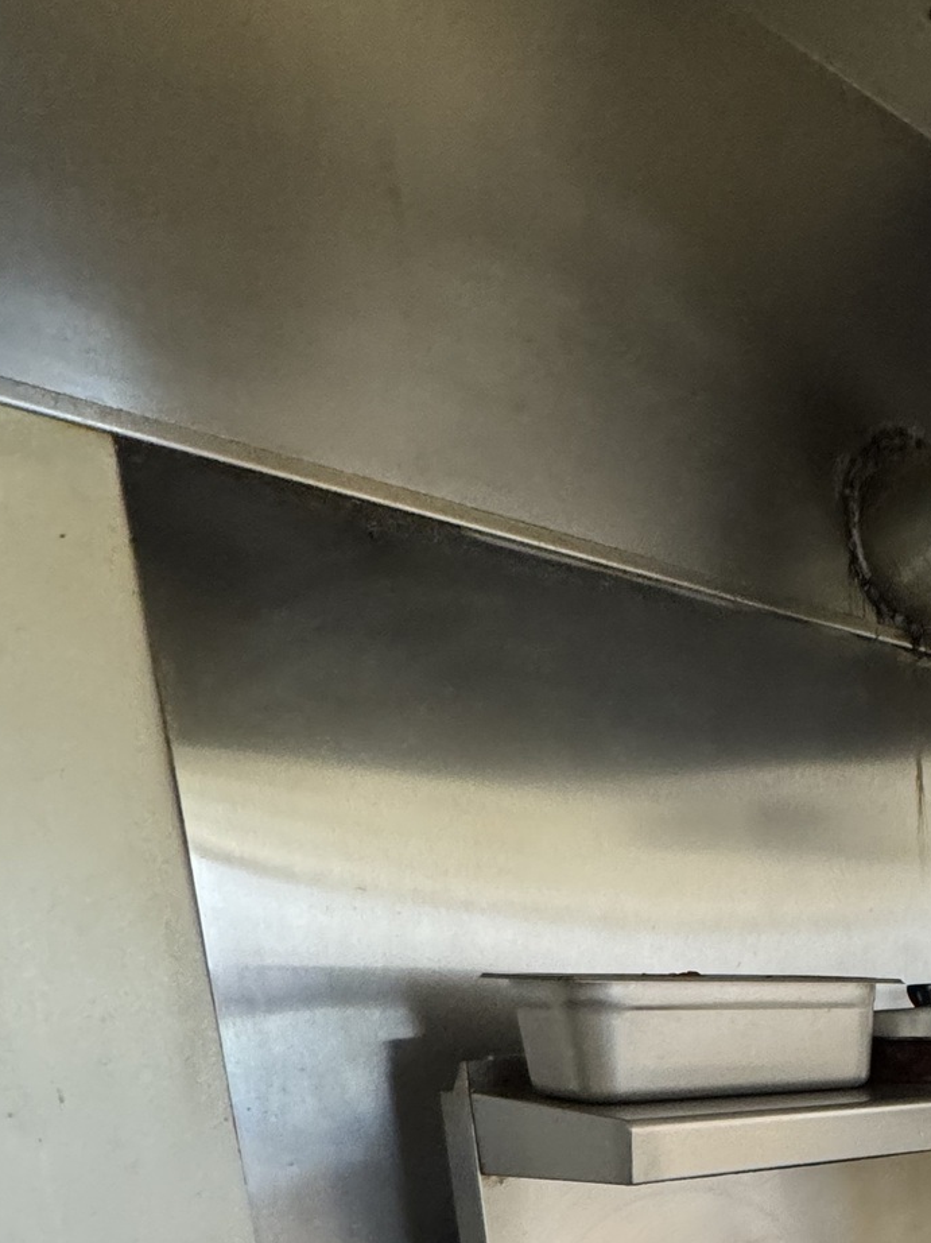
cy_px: 1309
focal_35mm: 35
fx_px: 1256
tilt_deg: -14.2
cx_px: 1122
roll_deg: +0.8
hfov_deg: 33.1
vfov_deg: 43.2
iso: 400
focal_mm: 2.22
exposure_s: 1/60
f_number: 2.2
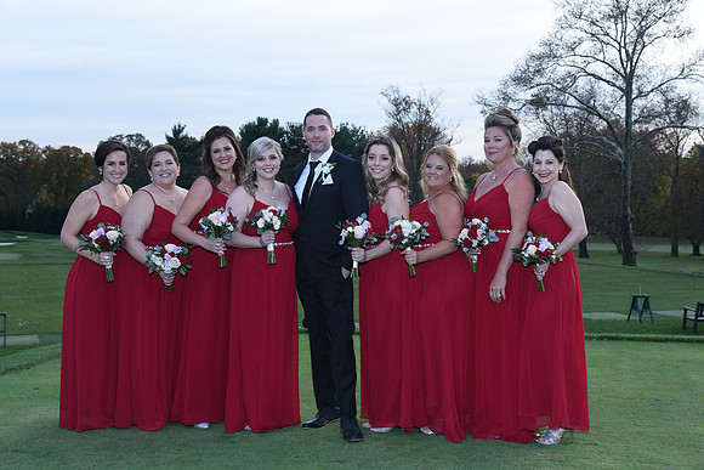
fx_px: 978
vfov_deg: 27.0
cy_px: 235
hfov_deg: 39.6
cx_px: 352
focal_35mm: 50
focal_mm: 50
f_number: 7.1
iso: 640
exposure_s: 1/160
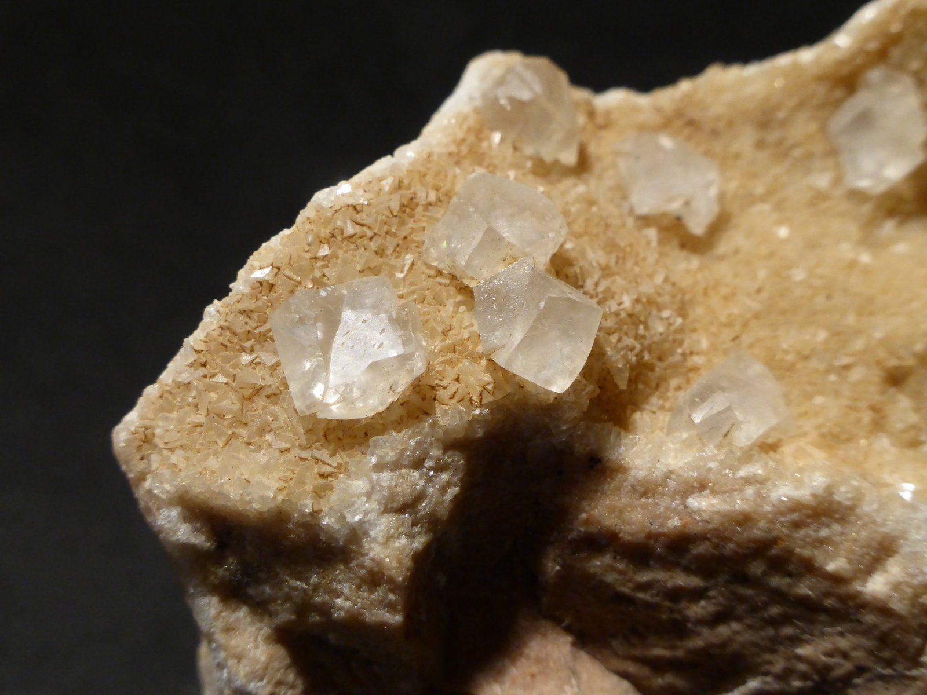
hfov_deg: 31.7
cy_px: 348
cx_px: 464
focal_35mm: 61
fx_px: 1634
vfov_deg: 24.0
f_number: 4.7
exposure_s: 1/60
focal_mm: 10.3
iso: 400
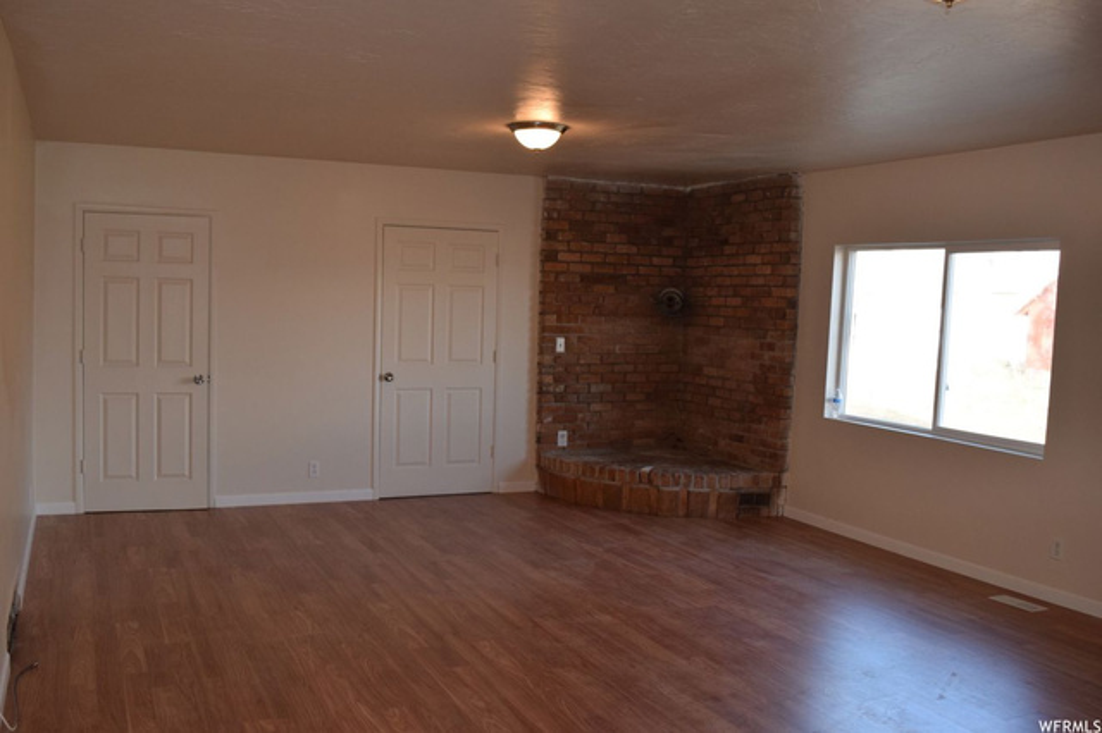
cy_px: 366
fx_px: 1010
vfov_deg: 39.9
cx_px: 551
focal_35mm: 33
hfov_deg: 57.2
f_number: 5.6
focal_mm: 22
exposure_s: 1/125
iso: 720
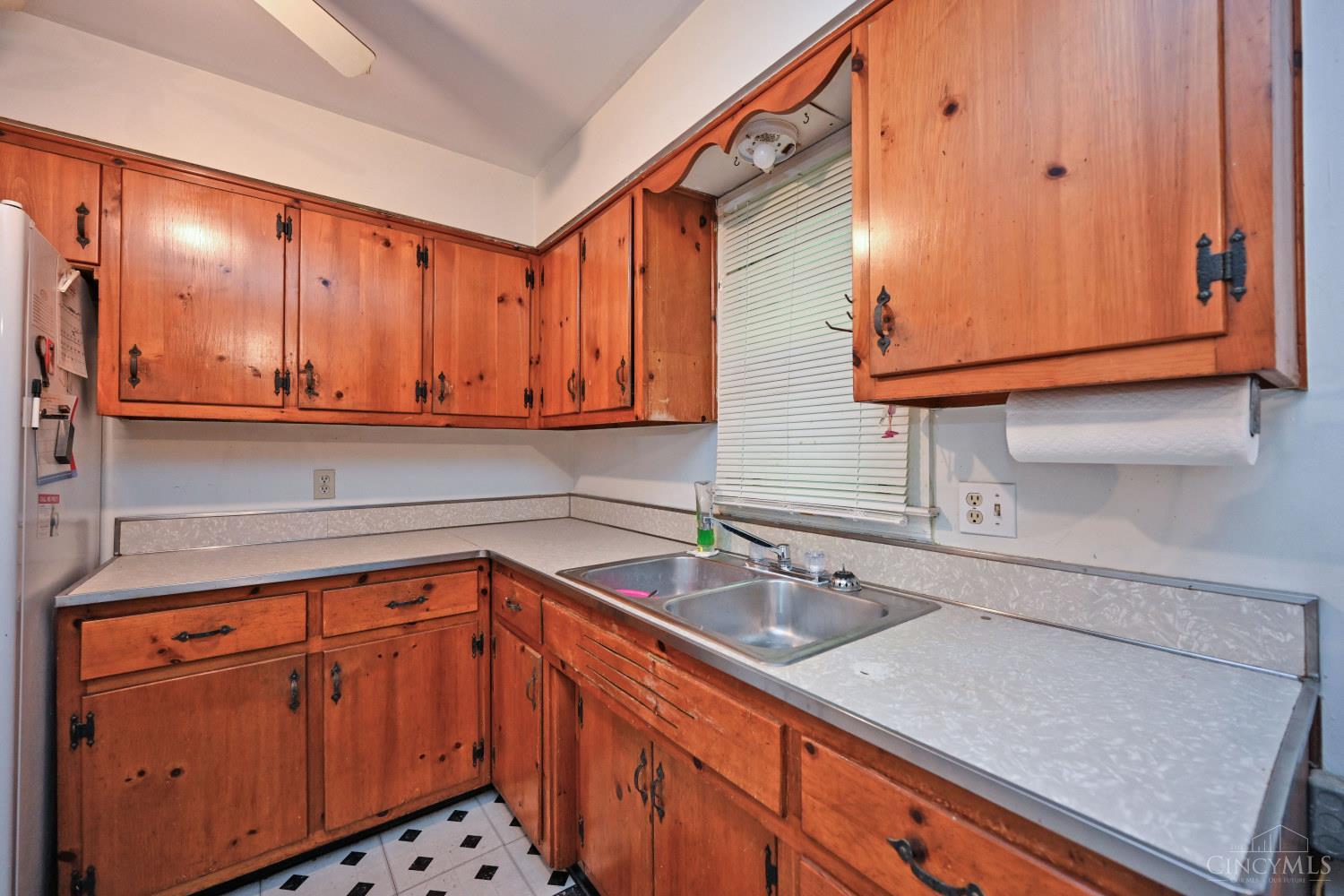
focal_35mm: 14
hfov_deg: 104.3
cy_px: 448
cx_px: 672
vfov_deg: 81.2
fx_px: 523
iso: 1250
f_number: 4
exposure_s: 1/60
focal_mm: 14
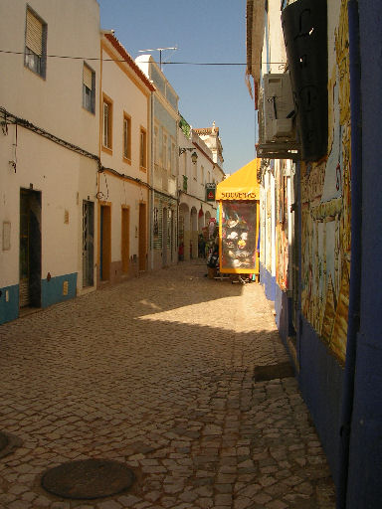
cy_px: 254
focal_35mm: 38
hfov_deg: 37.7
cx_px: 191
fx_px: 559
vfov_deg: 49.0
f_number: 5.6
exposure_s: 1/326
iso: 50
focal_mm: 5.8
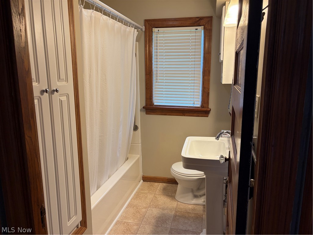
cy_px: 118
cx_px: 156
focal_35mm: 26
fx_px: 235
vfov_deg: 53.1
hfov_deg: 67.3
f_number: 1.6
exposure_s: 1/120
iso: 125
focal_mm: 5.96
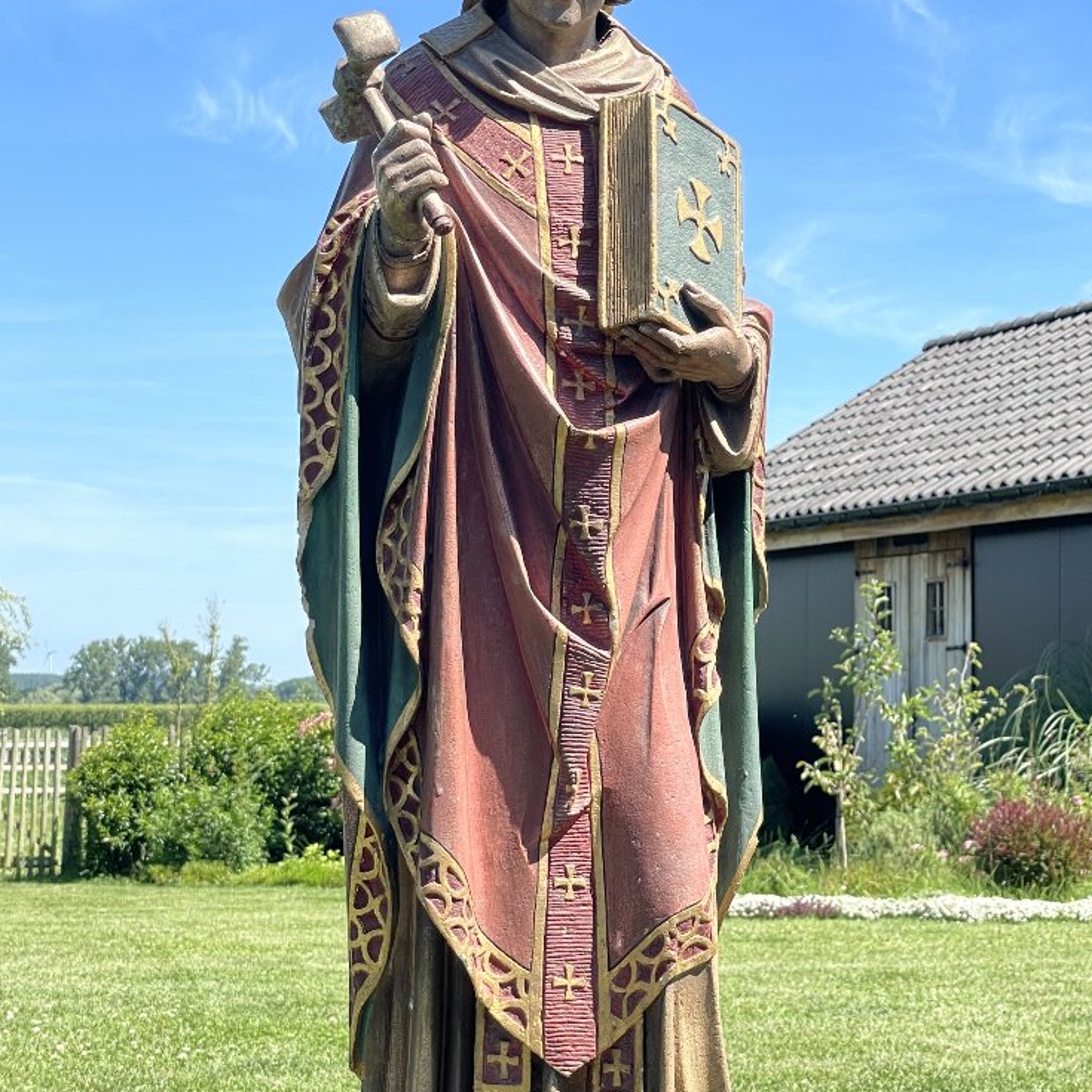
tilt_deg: +3.9
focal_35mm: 75
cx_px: 591
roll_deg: -0.3
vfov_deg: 23.1
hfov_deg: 23.1
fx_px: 2677
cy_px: 565
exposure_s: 1/1089
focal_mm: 6
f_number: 2
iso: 25
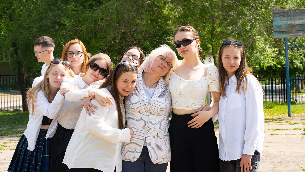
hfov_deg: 23.7
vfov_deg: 13.4
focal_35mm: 90
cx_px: 153
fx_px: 728
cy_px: 82
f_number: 13
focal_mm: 85
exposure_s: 1/125
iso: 160
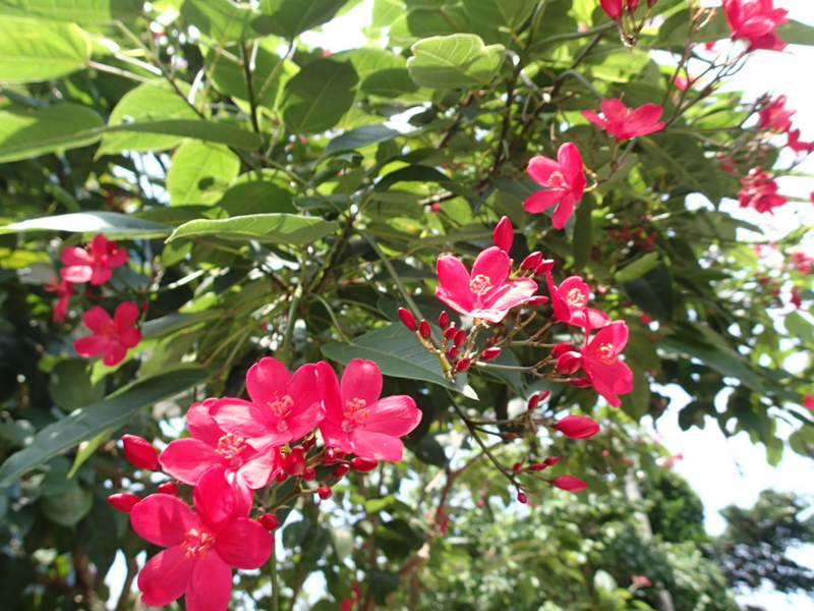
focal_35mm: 25
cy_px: 306
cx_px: 407
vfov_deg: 54.9
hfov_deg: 69.4
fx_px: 588
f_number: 2.8
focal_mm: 4.5
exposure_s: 1/400
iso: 100
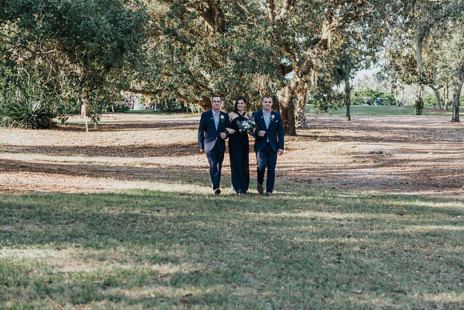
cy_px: 155
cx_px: 232
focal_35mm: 70
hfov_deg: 28.8
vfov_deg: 19.5
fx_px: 902
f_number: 4
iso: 100
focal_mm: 70
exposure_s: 1/125
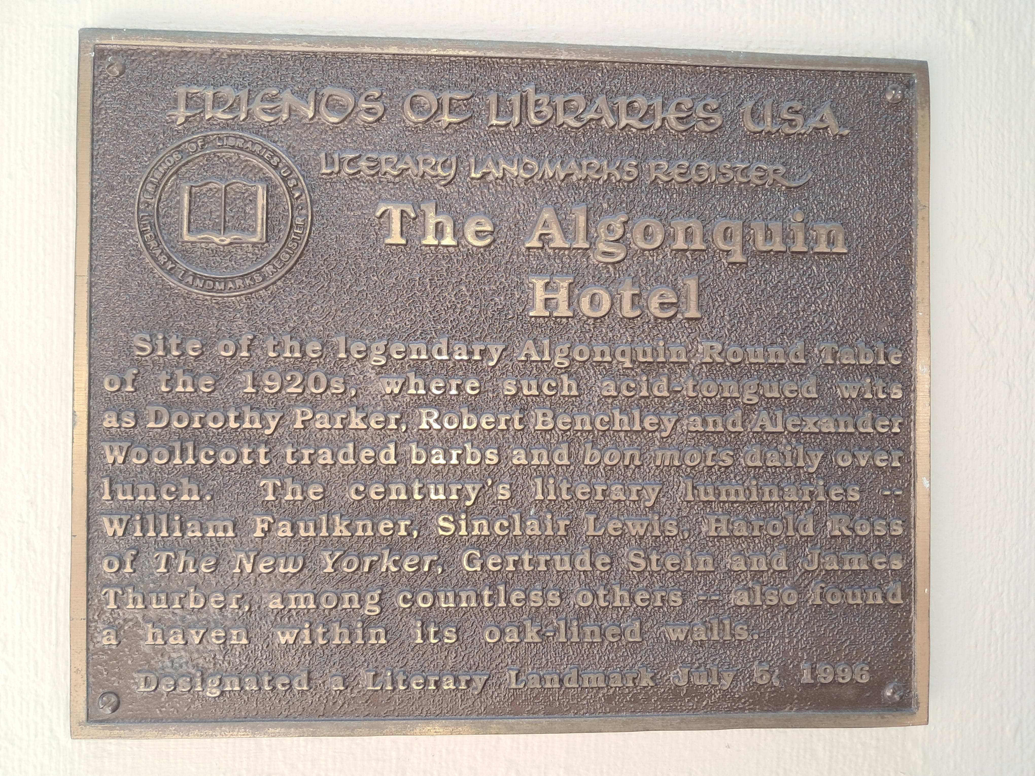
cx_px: 518
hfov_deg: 65.3
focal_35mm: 27
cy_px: 388
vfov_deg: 51.4
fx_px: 807
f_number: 1.8
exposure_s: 1/50
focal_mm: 4
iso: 64
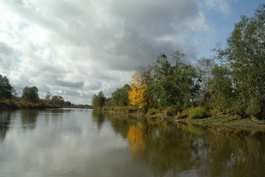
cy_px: 77
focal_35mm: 40
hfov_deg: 48.5
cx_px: 132
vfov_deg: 33.4
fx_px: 294
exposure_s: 1/500
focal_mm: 5.8
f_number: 4.8
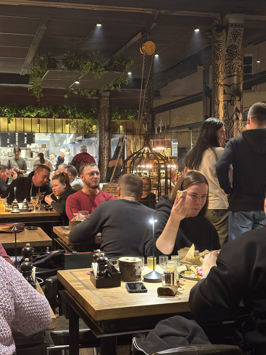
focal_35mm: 52
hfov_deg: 28.0
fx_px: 533
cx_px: 133
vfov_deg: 36.8
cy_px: 178
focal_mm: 5.96
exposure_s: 1/20
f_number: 1.6
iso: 400
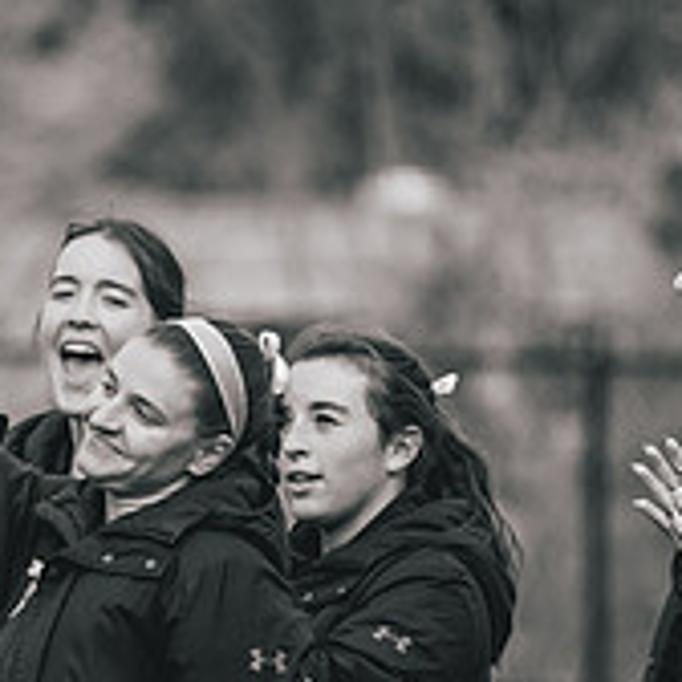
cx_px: 207
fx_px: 23249
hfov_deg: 1.7
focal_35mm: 1043
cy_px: 656
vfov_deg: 1.7
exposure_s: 1/1000
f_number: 6.3
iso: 800
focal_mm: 355
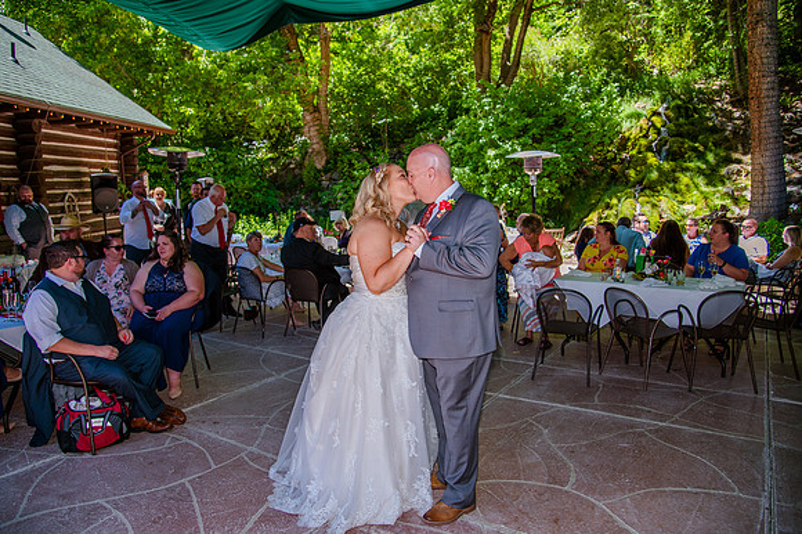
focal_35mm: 25
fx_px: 554
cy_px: 267
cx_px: 393
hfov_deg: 71.8
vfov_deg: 51.4
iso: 320
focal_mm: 24
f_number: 4
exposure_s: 1/400
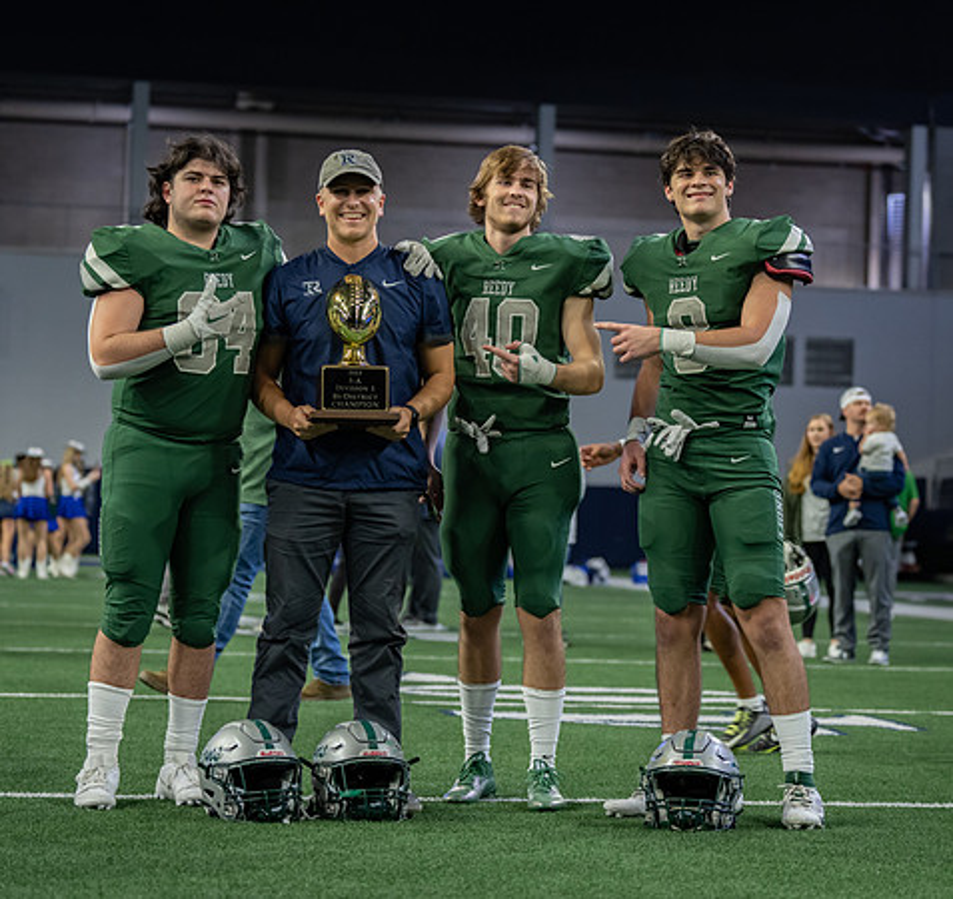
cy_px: 455
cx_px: 517
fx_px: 2903
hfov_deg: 18.6
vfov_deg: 17.6
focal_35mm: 96
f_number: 2.8
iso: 1600
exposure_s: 1/320
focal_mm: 70
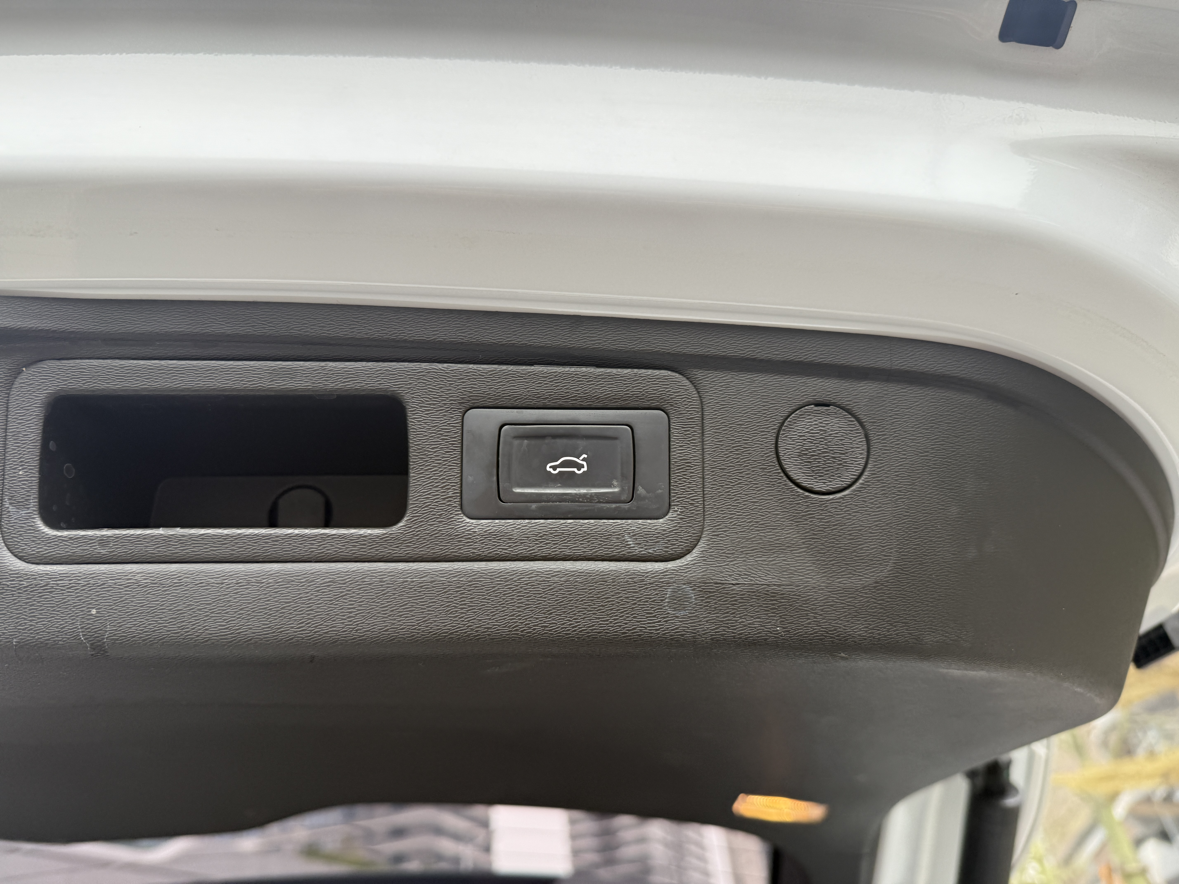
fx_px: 817
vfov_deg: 56.8
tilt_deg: +34.5
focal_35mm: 24
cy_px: 442
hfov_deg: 71.6
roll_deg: +6.8
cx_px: 590
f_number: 1.78
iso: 80
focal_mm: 6.76
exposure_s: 1/269
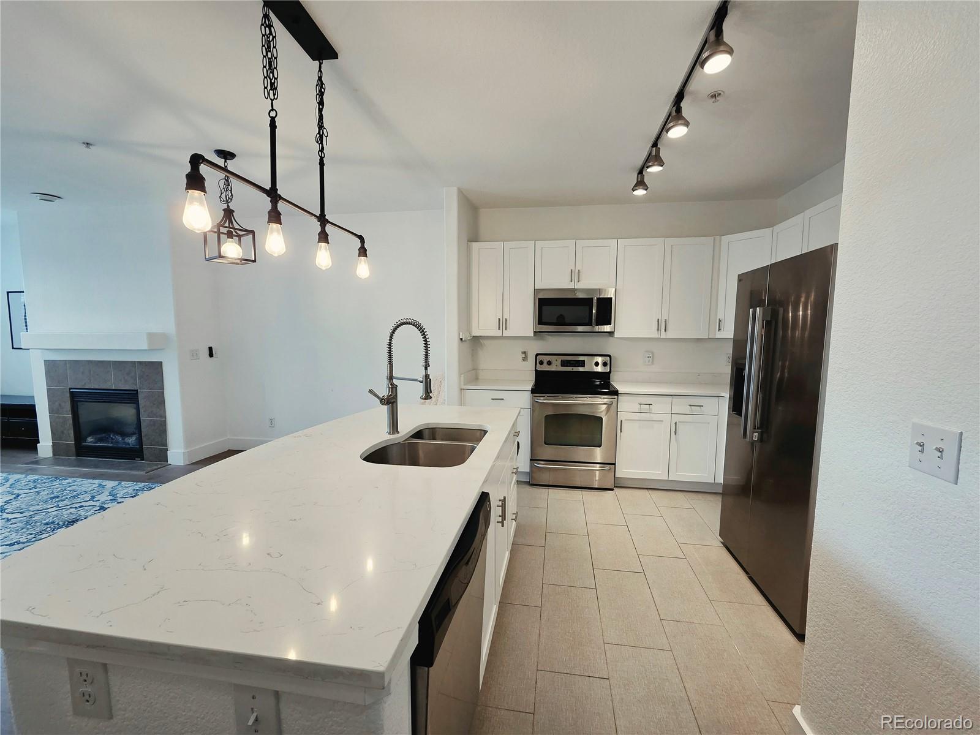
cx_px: 490
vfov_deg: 89.9
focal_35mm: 13
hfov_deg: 106.2
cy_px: 368
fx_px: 368
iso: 200
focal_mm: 2.2
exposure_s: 1/120
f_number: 2.2
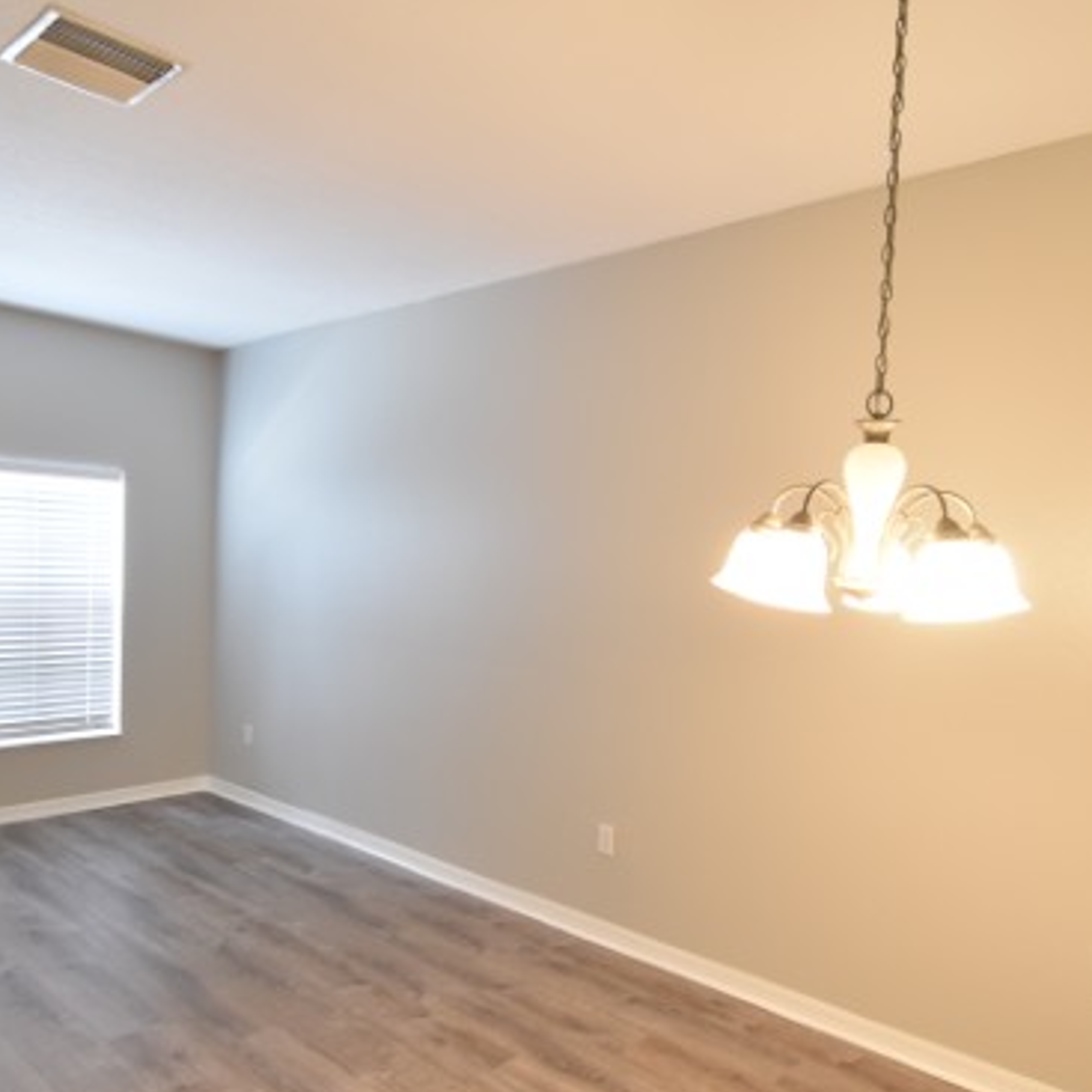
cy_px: 589
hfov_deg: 62.9
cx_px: 539
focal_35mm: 25
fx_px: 892
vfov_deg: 62.8
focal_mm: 10
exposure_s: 1/30
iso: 800
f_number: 3.5
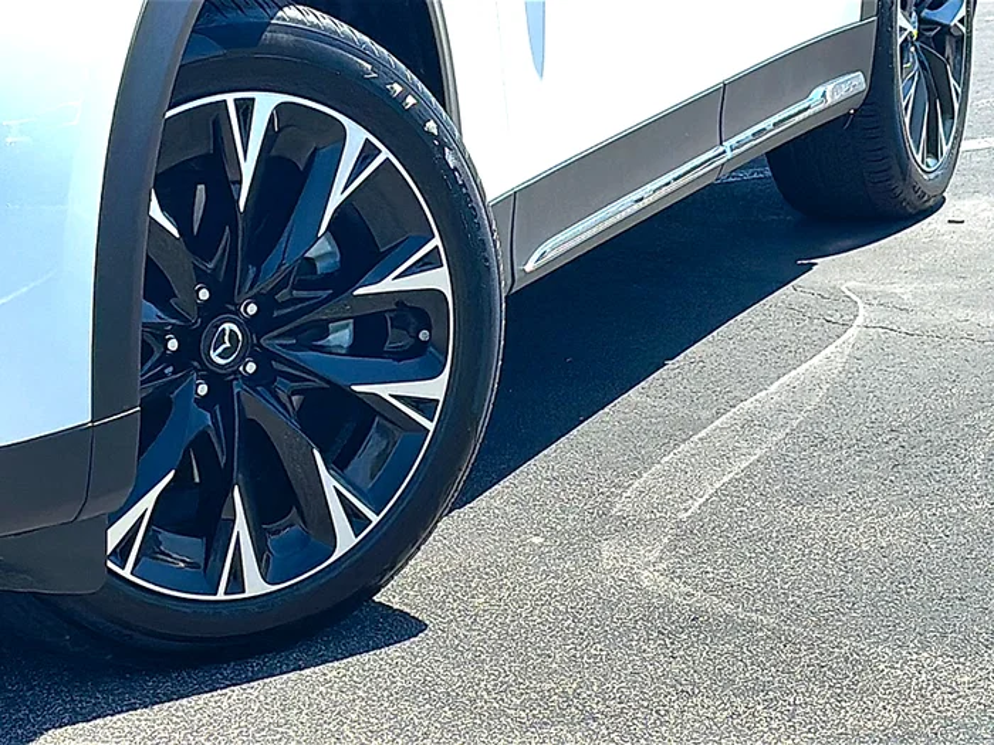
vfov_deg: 14.8
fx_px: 2872
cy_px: 372
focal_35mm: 100
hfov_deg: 19.6
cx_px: 497
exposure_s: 1/3175
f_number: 1.78
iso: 100
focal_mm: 6.86
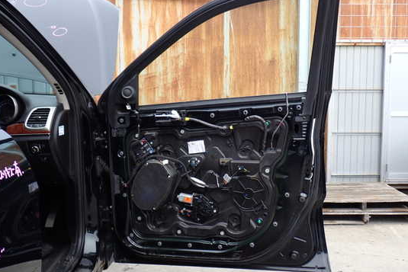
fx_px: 476
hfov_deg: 46.3
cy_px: 127
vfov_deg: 31.9
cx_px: 224
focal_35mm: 42
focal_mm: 6.37
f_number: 2.5
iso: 100
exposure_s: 1/320
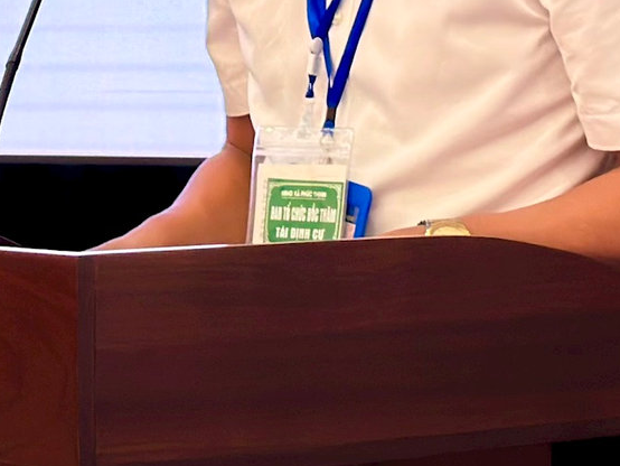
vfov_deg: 8.5
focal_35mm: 170
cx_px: -11
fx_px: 3046
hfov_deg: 11.5
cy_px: -235
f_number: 1.78
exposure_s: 1/100
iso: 64
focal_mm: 6.76
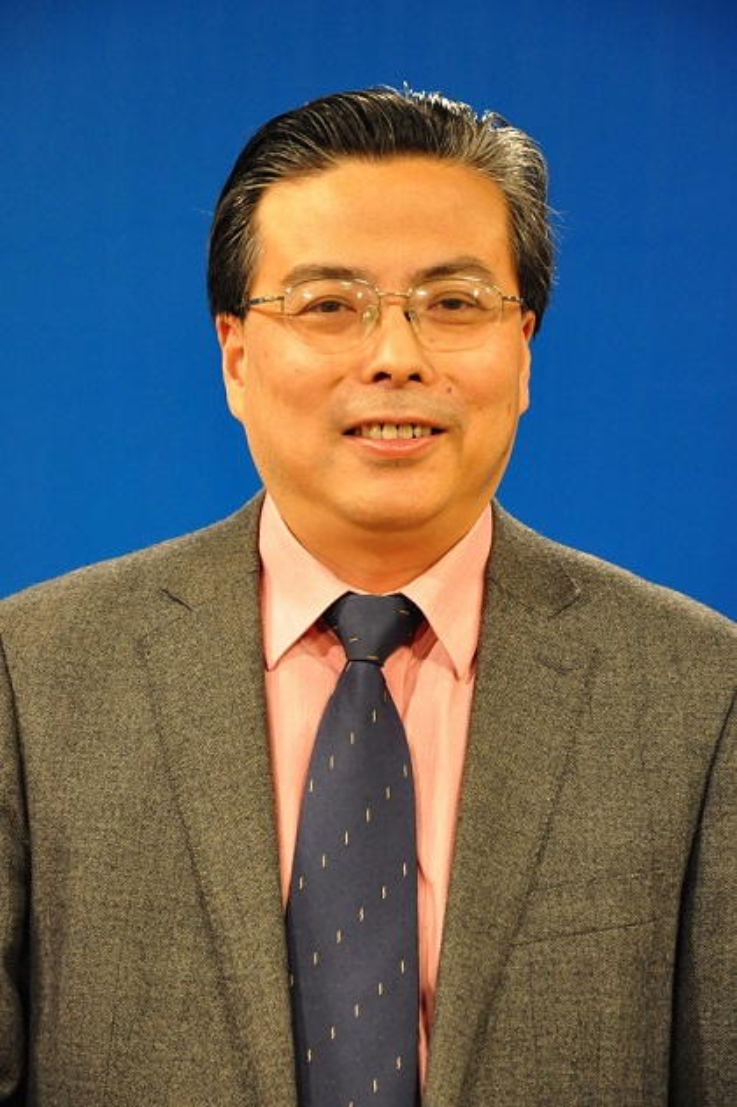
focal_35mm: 128
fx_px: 3919
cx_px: 368
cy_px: 554
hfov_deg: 10.7
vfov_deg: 16.1
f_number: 5.6
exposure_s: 1/30
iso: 1600
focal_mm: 85
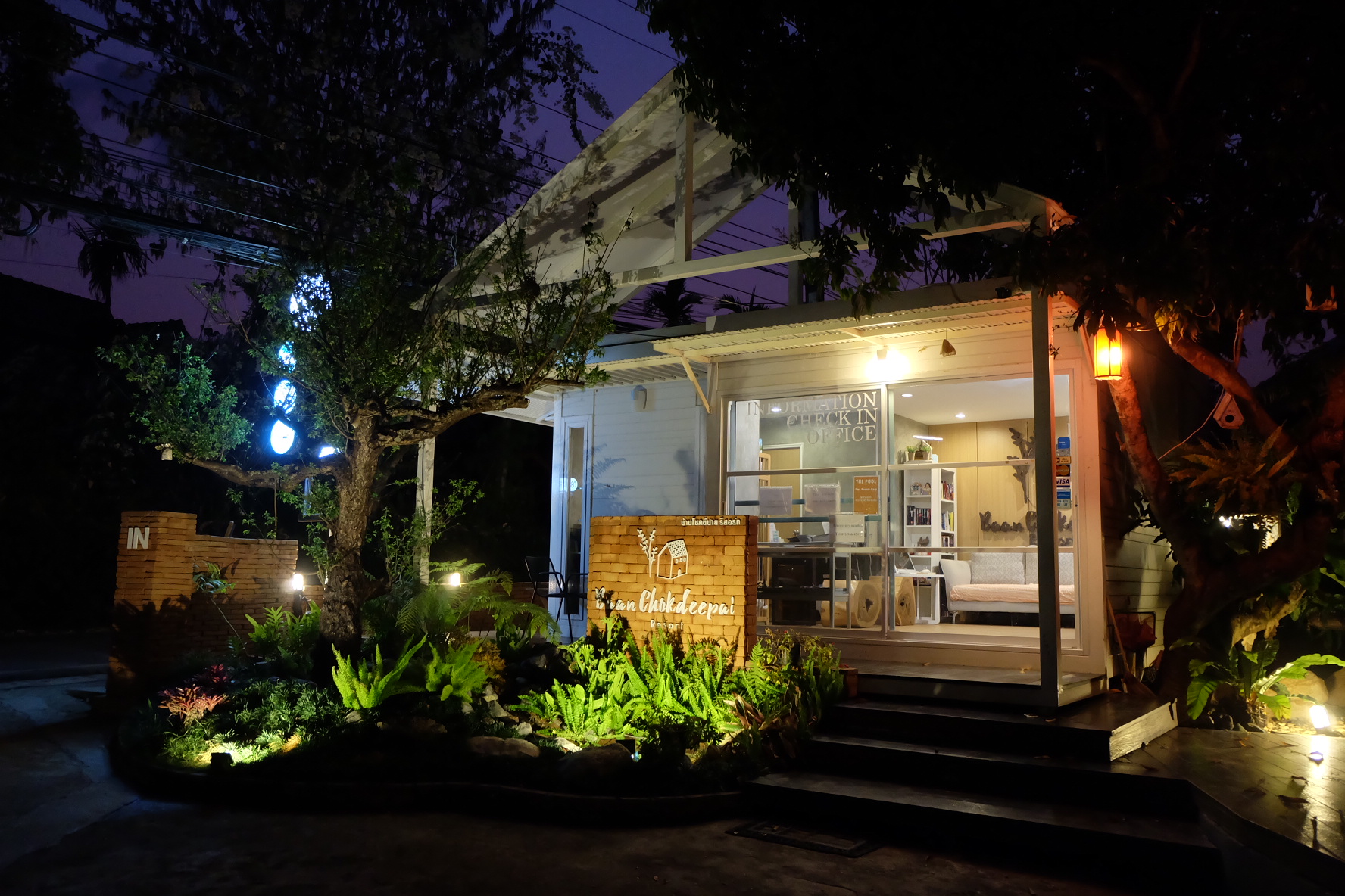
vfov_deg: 45.0
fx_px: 1083
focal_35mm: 29
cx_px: 672
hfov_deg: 63.7
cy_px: 448
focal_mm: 19.2
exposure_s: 1/25
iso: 3200
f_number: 3.8
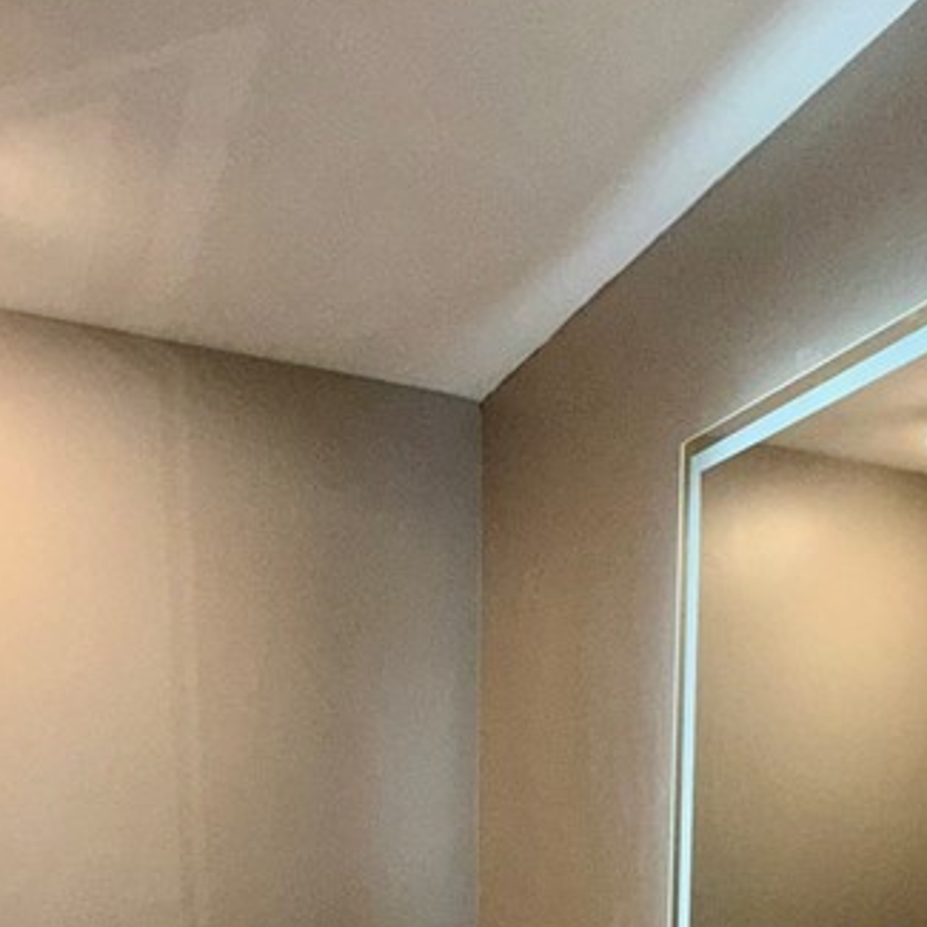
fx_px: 1182
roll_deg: -0.8
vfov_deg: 35.6
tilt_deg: -8.7
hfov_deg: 42.8
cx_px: 522
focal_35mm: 39
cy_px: 1055
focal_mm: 2.22
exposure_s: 1/120
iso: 125
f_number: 2.2
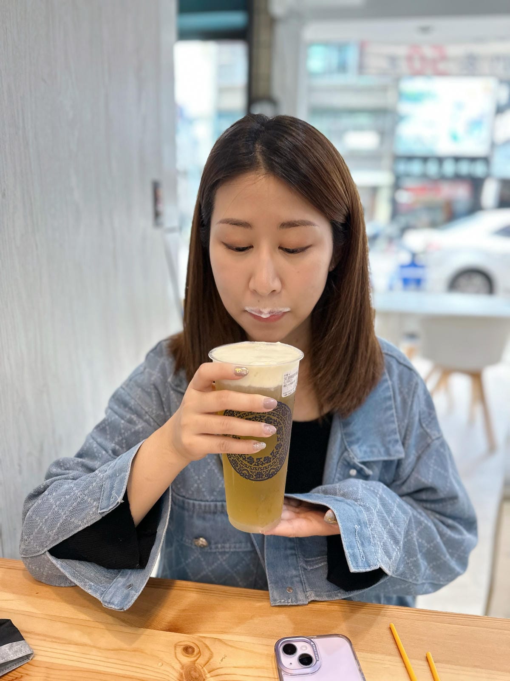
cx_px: 255
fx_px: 471
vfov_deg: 71.6
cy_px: 340
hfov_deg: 56.8
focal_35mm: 24
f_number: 1.78
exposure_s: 1/120
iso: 160
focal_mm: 6.86
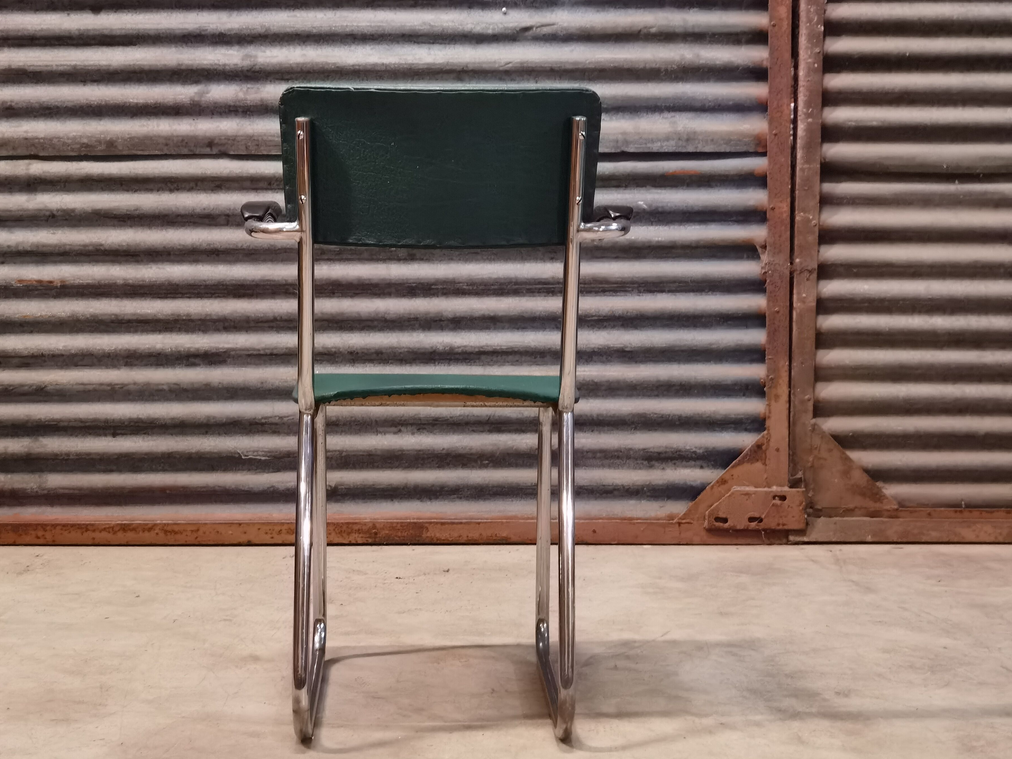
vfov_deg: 29.1
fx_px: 1462
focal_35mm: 50
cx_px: 438
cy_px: 391
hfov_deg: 38.1
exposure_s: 1/25
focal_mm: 6.71
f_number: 1.9
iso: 640
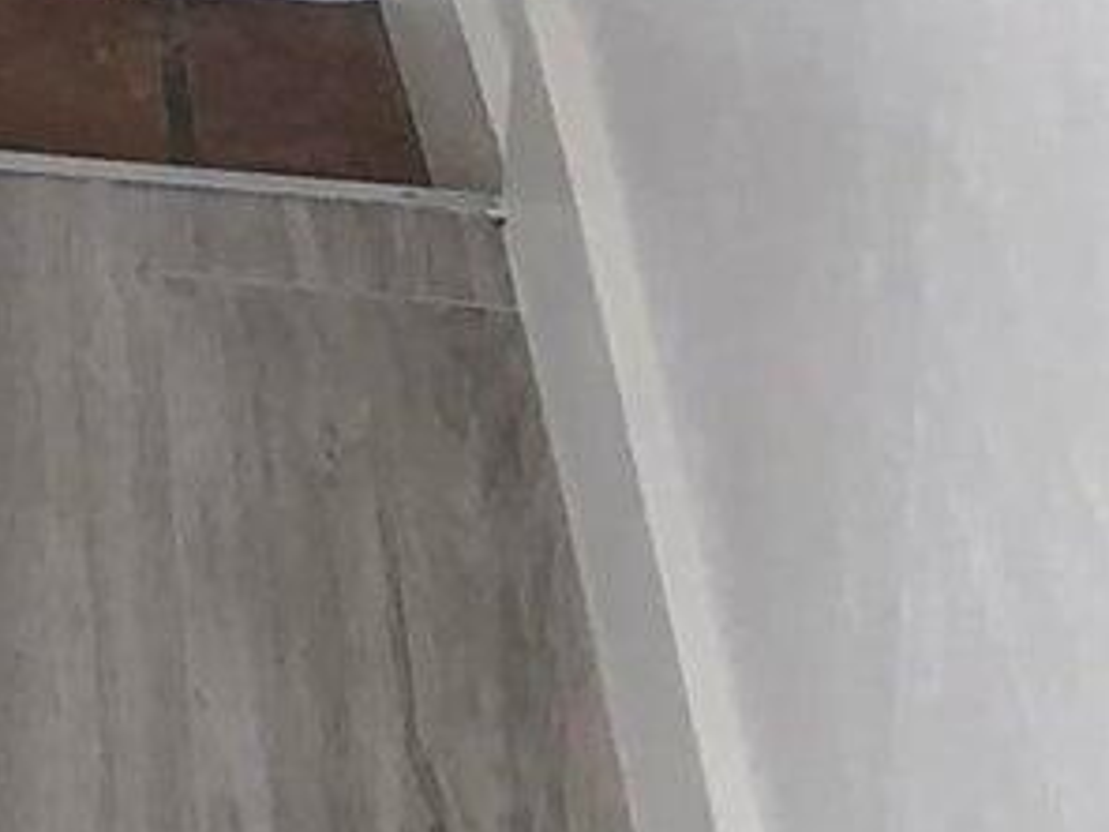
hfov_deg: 8.5
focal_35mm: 202
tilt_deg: -7.7
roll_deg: +0.8
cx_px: -2014
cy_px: -1675
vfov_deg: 6.7
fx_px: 6472
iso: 64
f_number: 1.8
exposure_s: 1/120
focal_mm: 4
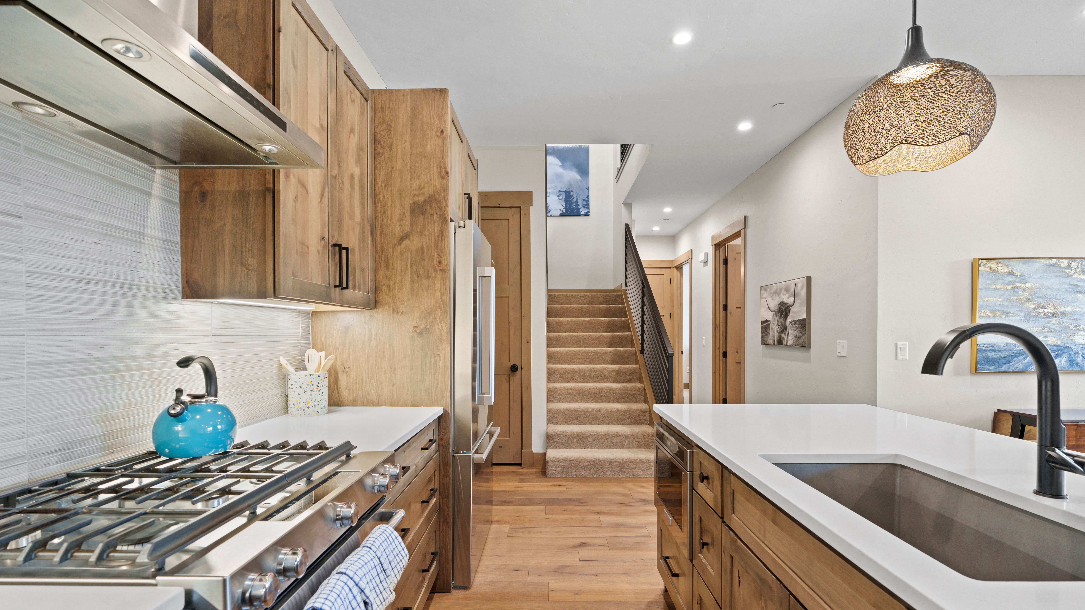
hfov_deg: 95.9
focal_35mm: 17
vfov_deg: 63.6
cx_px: 544
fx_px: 489
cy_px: 351
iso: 800
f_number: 5.6
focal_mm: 16
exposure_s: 1/8
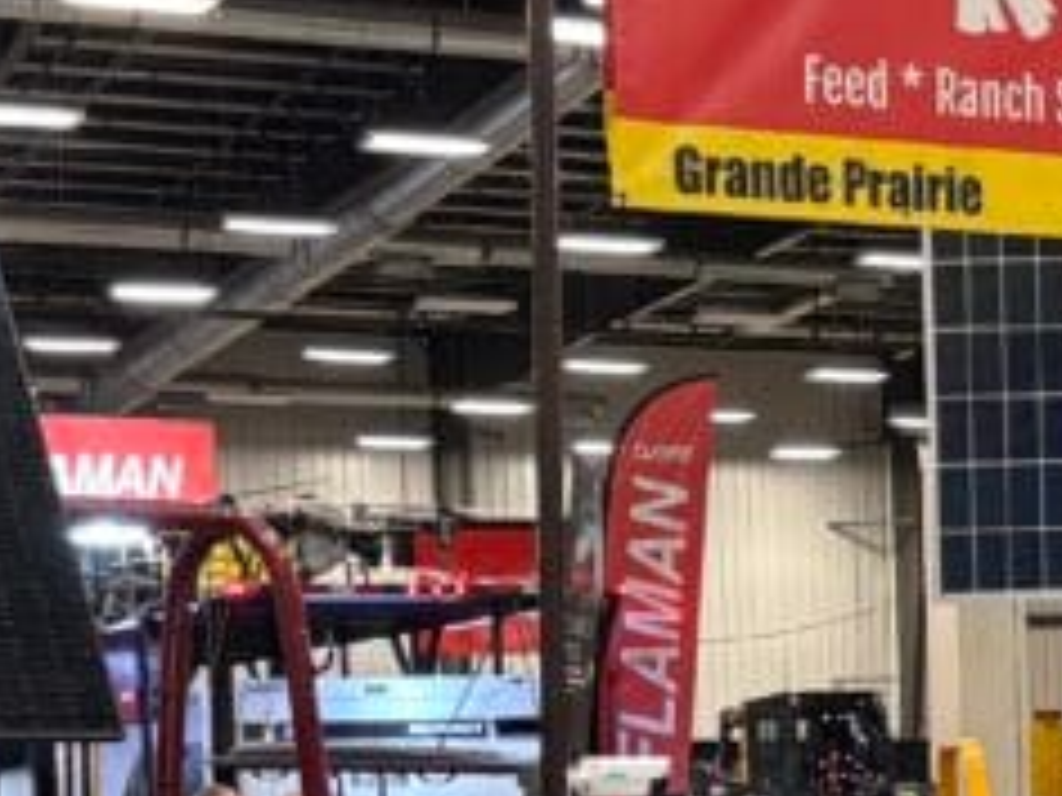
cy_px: 814
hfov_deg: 17.2
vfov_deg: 12.9
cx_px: 950
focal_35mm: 113
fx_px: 3467
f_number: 1.6
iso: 320
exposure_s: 1/60
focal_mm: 5.96
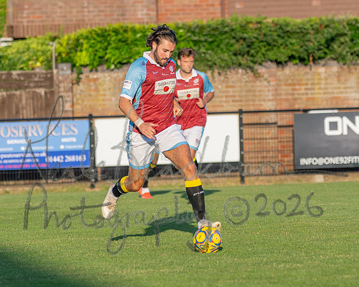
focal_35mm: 389
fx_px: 4135
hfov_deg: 5.0
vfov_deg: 4.0
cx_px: 243
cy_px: 144
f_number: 2.8
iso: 400
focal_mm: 170
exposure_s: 1/4000
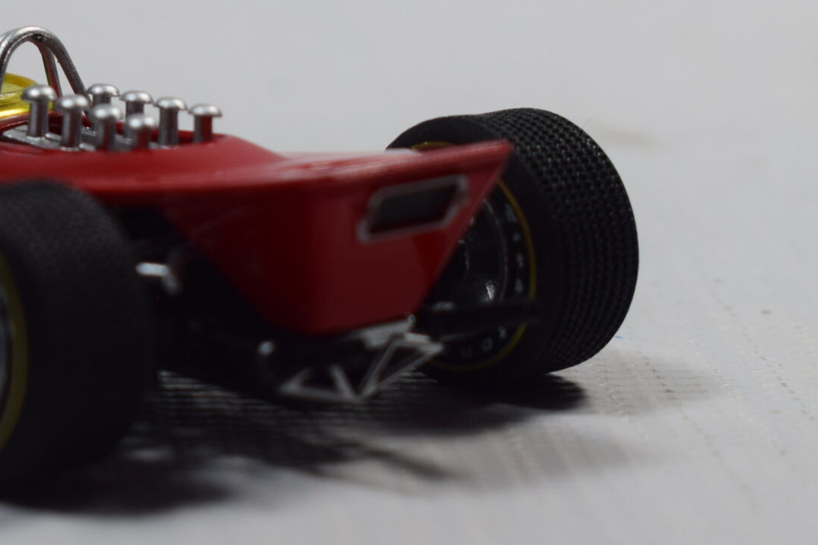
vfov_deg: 7.1
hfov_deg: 10.5
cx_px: -57
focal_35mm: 194
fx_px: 4411
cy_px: 79
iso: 400
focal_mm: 55
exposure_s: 1/100
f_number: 9
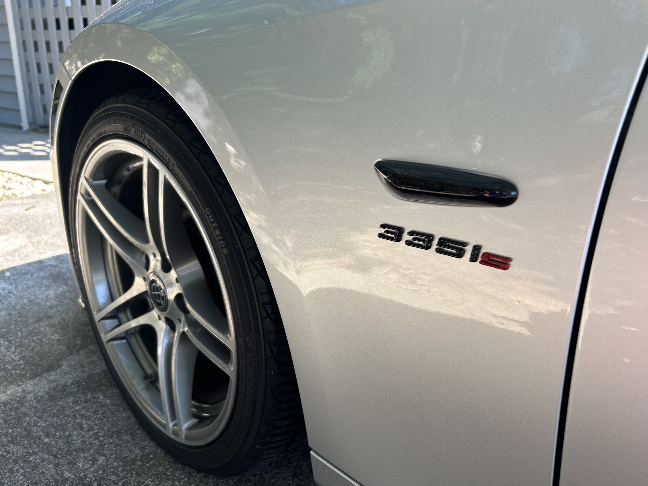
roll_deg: -2.4
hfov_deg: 67.3
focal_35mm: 26
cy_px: 243
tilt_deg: -19.9
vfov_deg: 53.1
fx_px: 487
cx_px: 324
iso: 50
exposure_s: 1/358
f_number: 1.5
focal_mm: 5.7
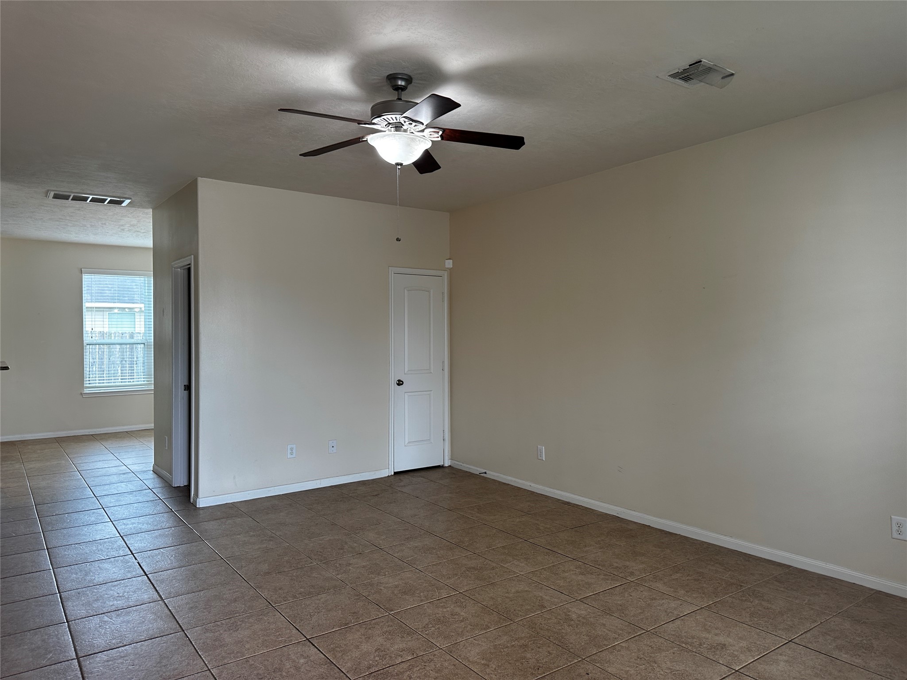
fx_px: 629
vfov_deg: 56.8
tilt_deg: -0.1
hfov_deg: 71.6
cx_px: 454
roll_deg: +0.1
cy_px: 340
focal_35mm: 24
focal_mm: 6.86
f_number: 1.78
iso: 125
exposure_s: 1/120
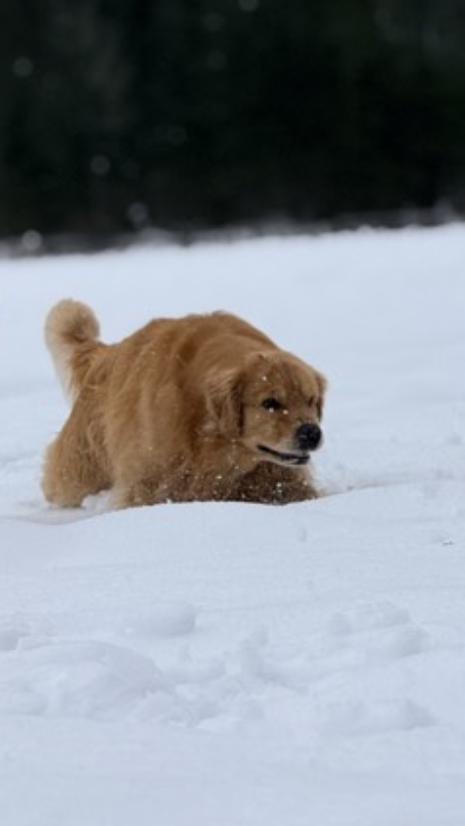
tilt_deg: +1.6
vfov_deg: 8.7
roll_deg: +2.5
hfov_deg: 4.9
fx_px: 5413
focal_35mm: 247
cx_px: 4
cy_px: 119
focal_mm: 15.66
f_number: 2.8
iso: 50
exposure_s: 1/1395
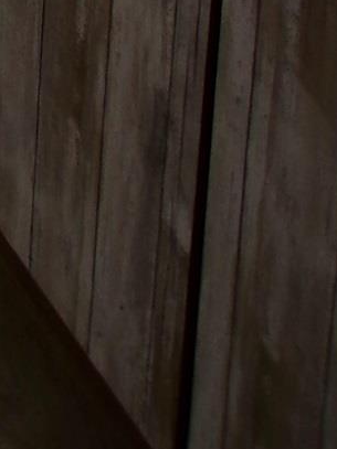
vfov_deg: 11.0
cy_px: -788
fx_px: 1766
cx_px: -302
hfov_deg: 10.2
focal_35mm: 136
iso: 100
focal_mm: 4.3
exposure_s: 1/70
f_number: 3
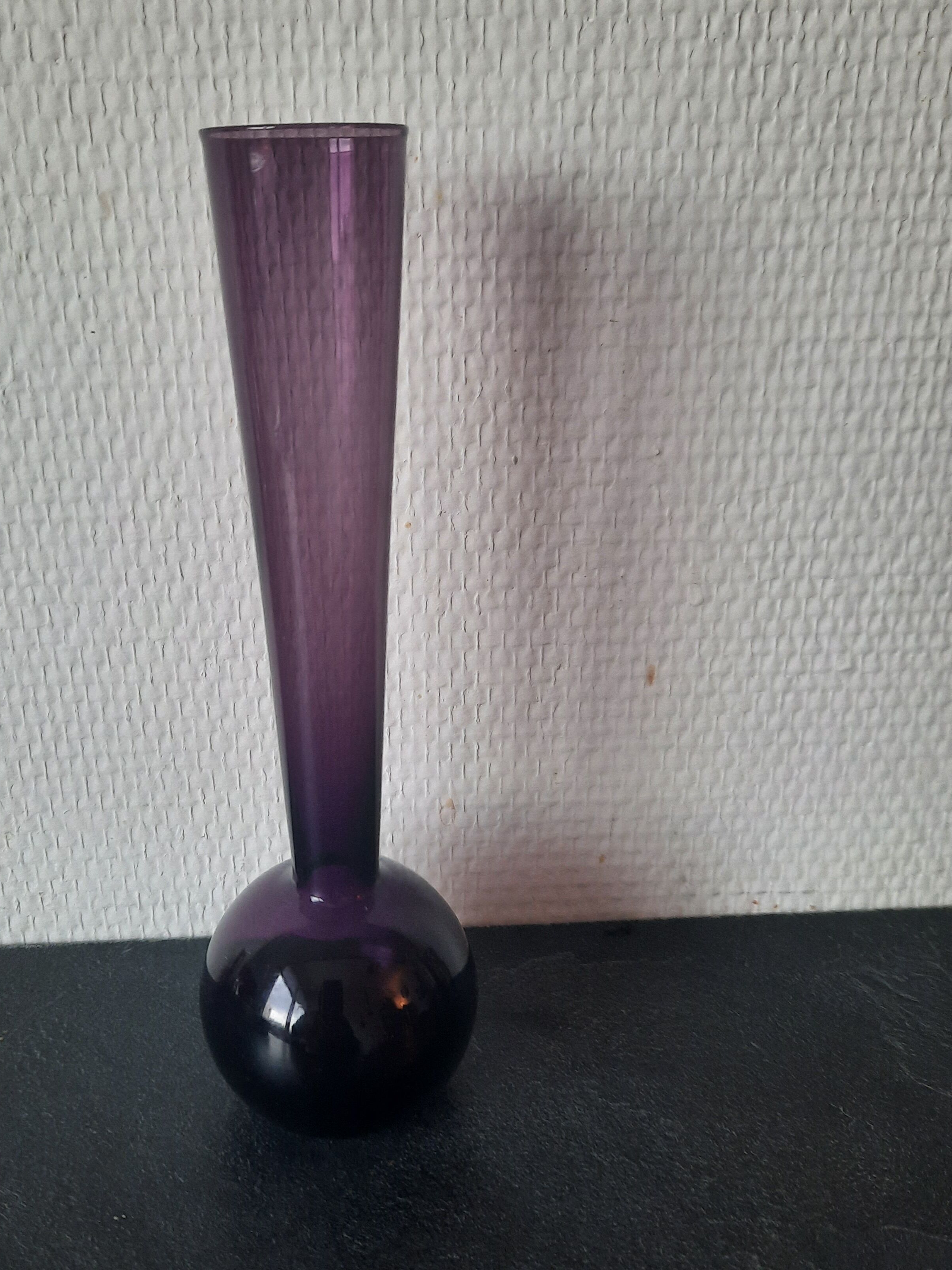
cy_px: 648
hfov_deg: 45.2
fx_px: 1137
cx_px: 384
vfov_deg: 58.3
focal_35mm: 31
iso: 160
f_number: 2
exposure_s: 1/50
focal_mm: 4.6
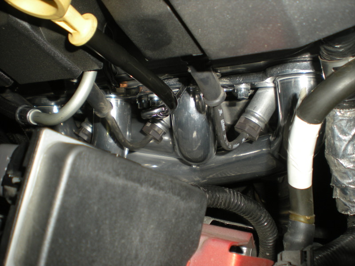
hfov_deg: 49.0
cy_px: 133
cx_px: 178
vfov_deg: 37.7
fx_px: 390
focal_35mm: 38
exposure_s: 1/60
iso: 64
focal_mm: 6.3
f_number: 3.1
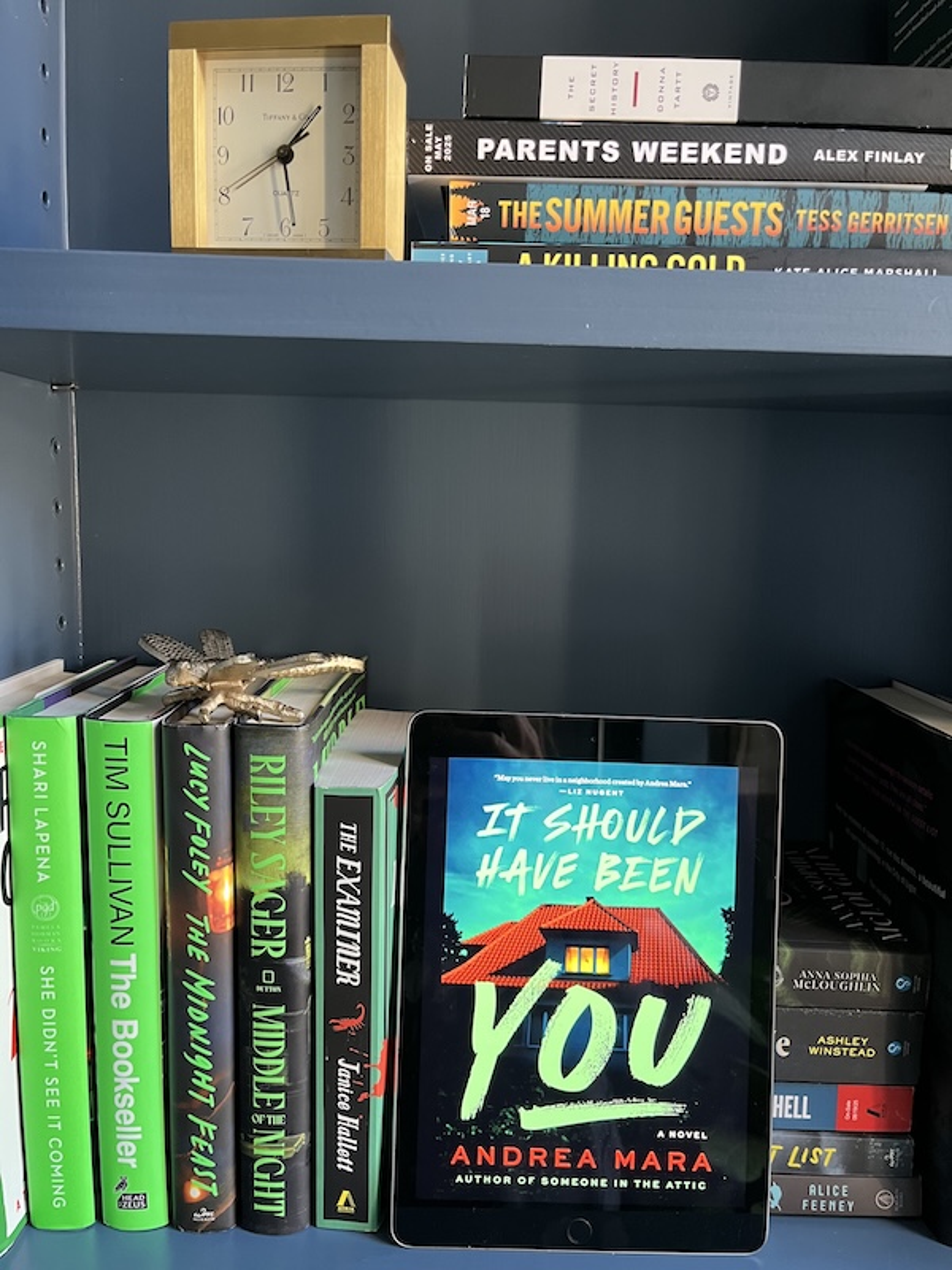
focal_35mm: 26
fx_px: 953
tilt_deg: -8.5
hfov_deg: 53.1
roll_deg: -1.0
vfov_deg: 67.3
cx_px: 476
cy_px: 635
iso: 320
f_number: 1.6
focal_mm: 5.1
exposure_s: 1/60
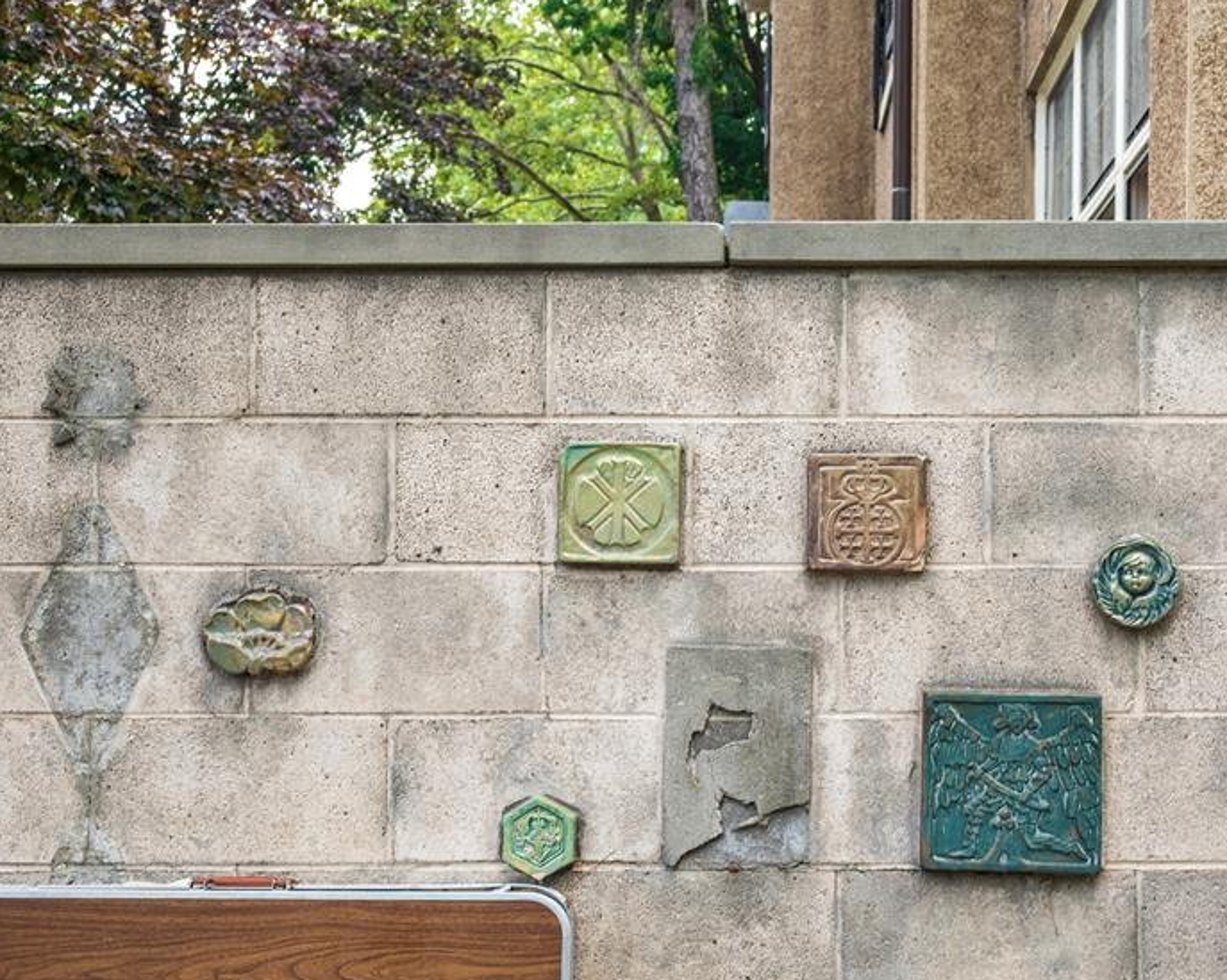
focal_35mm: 49
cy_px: 572
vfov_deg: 30.8
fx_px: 1779
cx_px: 768
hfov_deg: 37.8
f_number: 8
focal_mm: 35
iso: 200
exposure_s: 1/60
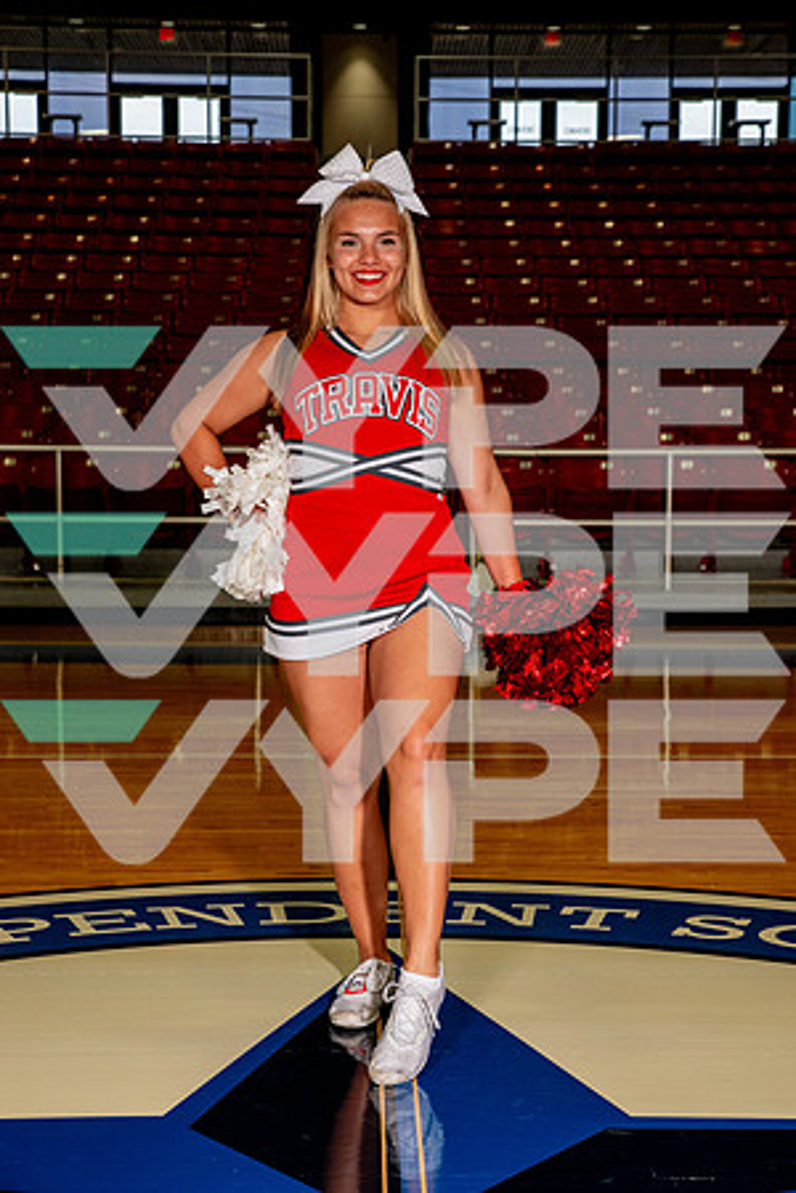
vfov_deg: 28.8
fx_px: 2321
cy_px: 596
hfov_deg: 19.5
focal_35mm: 70
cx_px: 398
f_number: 7.1
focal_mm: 70
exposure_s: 1/320
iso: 800
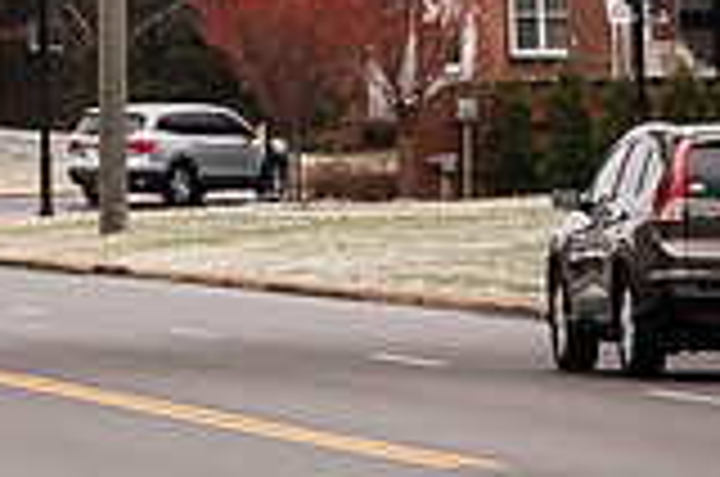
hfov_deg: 3.3
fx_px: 12335
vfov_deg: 2.2
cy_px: -380
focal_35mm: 618
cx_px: -324
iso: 160
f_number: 5.6
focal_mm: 170
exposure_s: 1/250
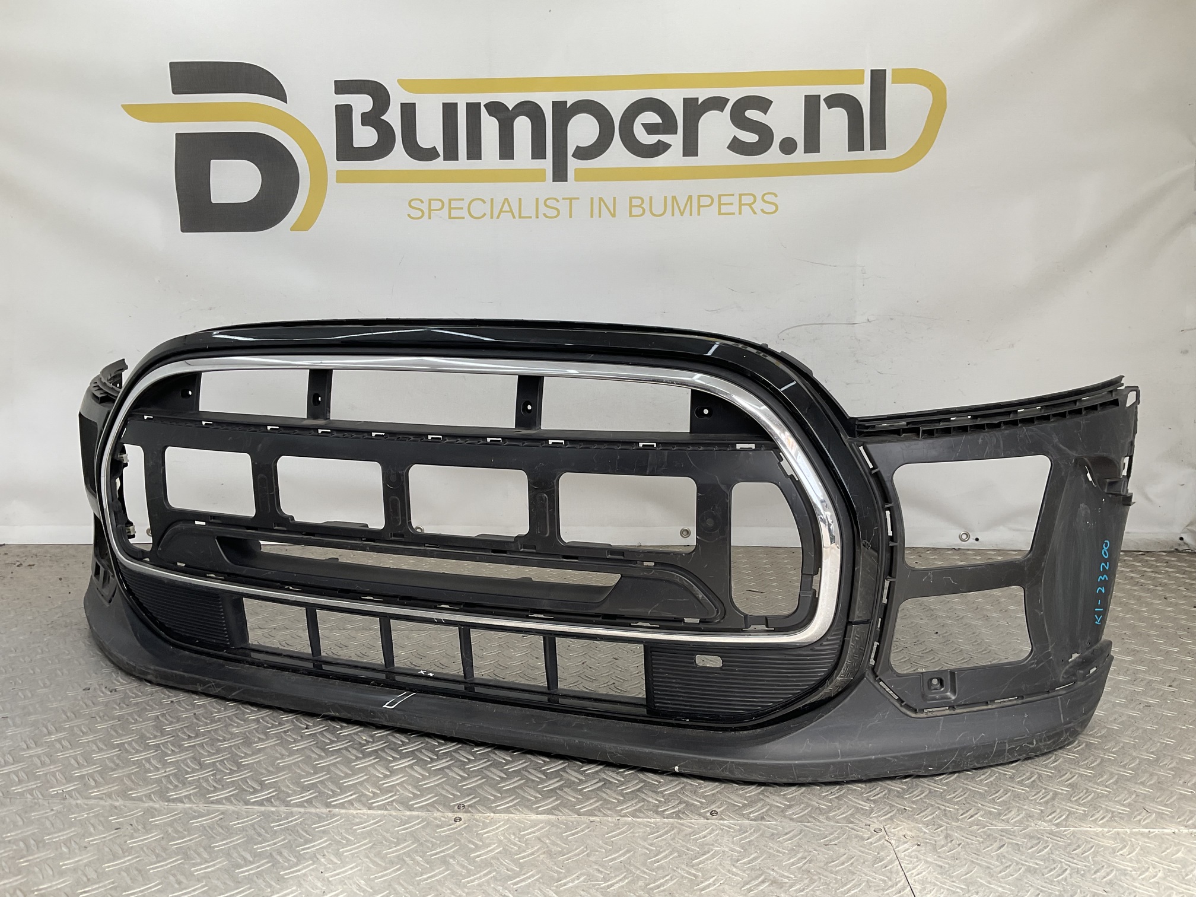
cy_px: 448
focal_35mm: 29
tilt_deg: -9.5
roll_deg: -1.4
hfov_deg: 61.7
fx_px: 1002
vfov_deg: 48.2
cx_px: 598
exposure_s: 1/226
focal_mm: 3
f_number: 1.8
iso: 16
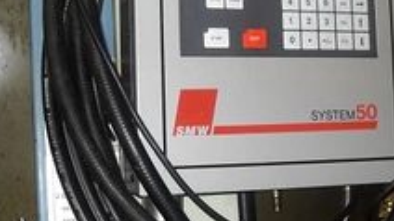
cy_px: 61
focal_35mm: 70
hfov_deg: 30.1
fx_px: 731
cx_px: 216
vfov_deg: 17.1
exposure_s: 1/45
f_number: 2.8
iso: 100
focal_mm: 6.3
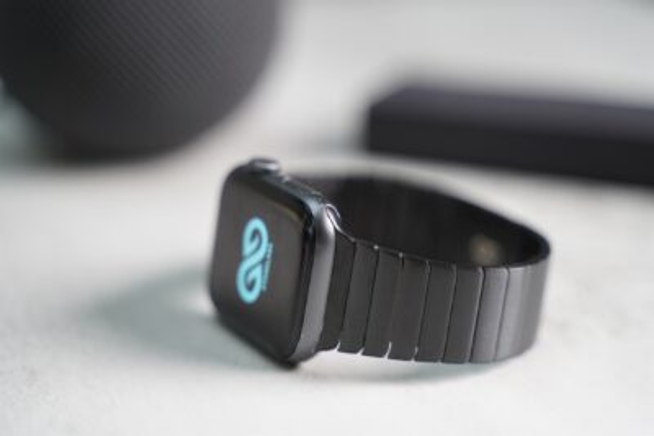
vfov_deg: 18.2
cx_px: 327
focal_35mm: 75
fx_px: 1363
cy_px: 218
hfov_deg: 27.0
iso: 1000
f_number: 2.8
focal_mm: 75
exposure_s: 1/80
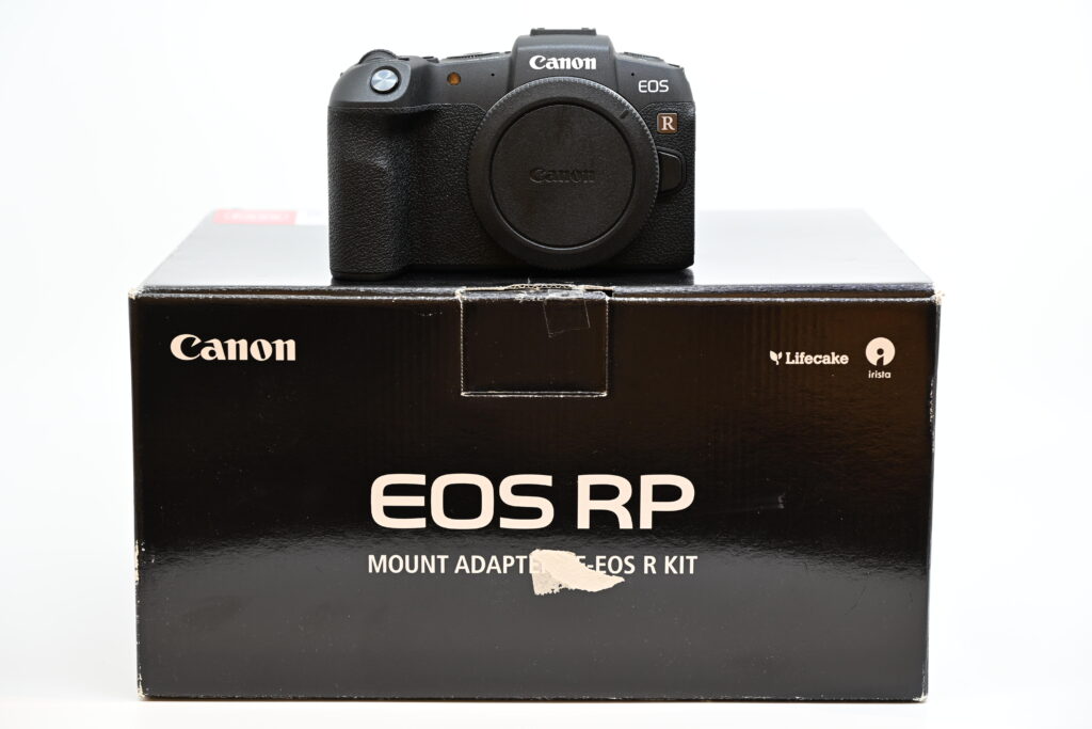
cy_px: 364
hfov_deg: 24.5
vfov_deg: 16.5
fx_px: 2518
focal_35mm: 83
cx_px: 546
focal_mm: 83
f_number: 7.1
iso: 800
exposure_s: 1/100
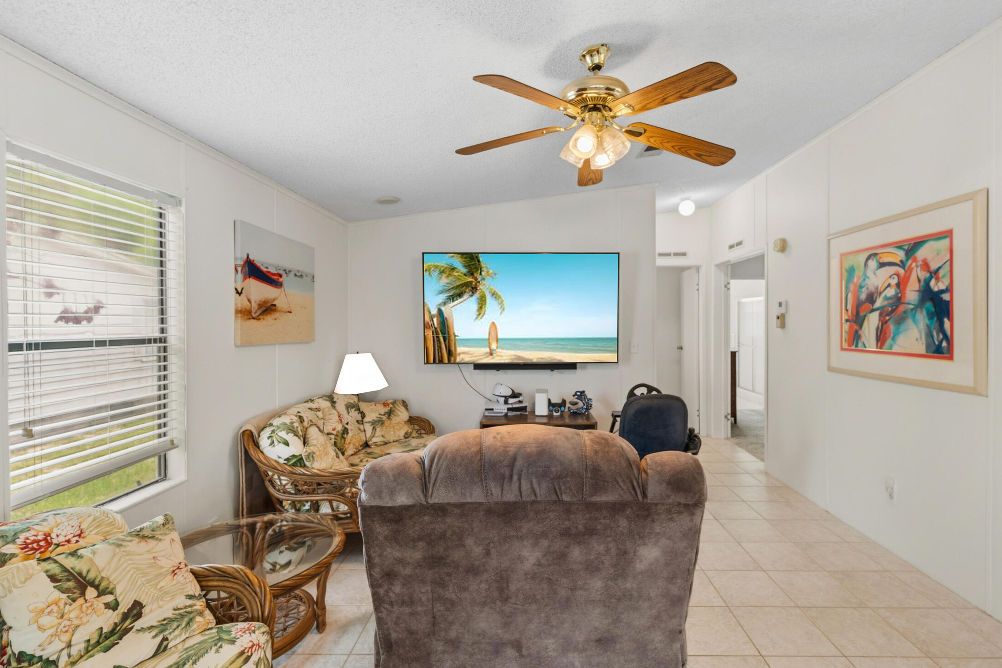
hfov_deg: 96.7
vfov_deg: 73.7
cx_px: 523
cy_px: 313
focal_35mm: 16
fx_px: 445
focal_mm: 14
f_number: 9
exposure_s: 1/3
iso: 250
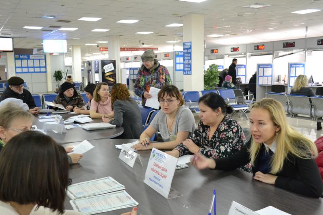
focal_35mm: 36
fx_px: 323
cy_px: 108
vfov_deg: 36.9
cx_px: 162
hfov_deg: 53.1
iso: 3200
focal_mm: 24
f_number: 4.2
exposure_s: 1/30
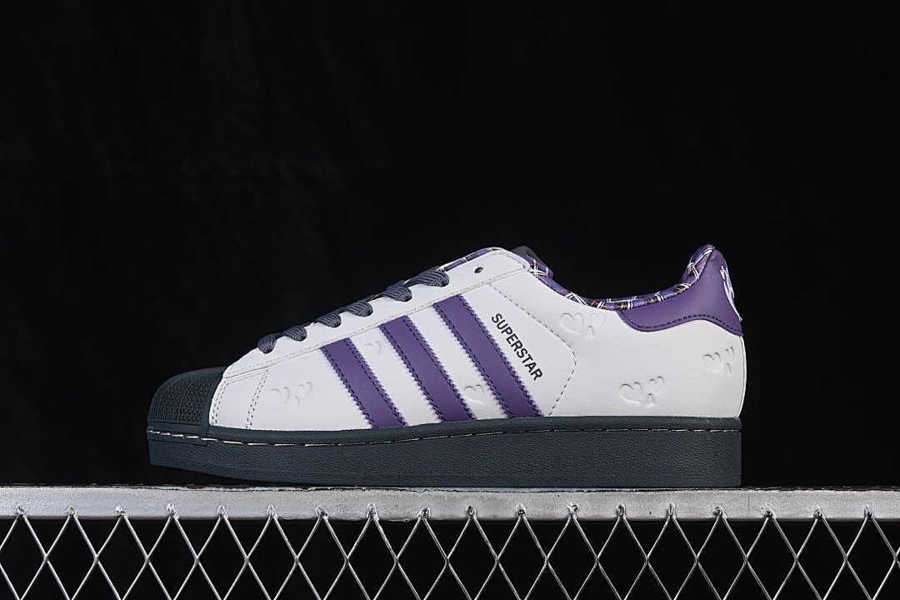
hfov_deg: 27.0
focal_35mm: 75
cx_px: 450
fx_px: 1875
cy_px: 300
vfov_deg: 18.2
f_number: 8
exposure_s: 1/80
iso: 160
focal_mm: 50
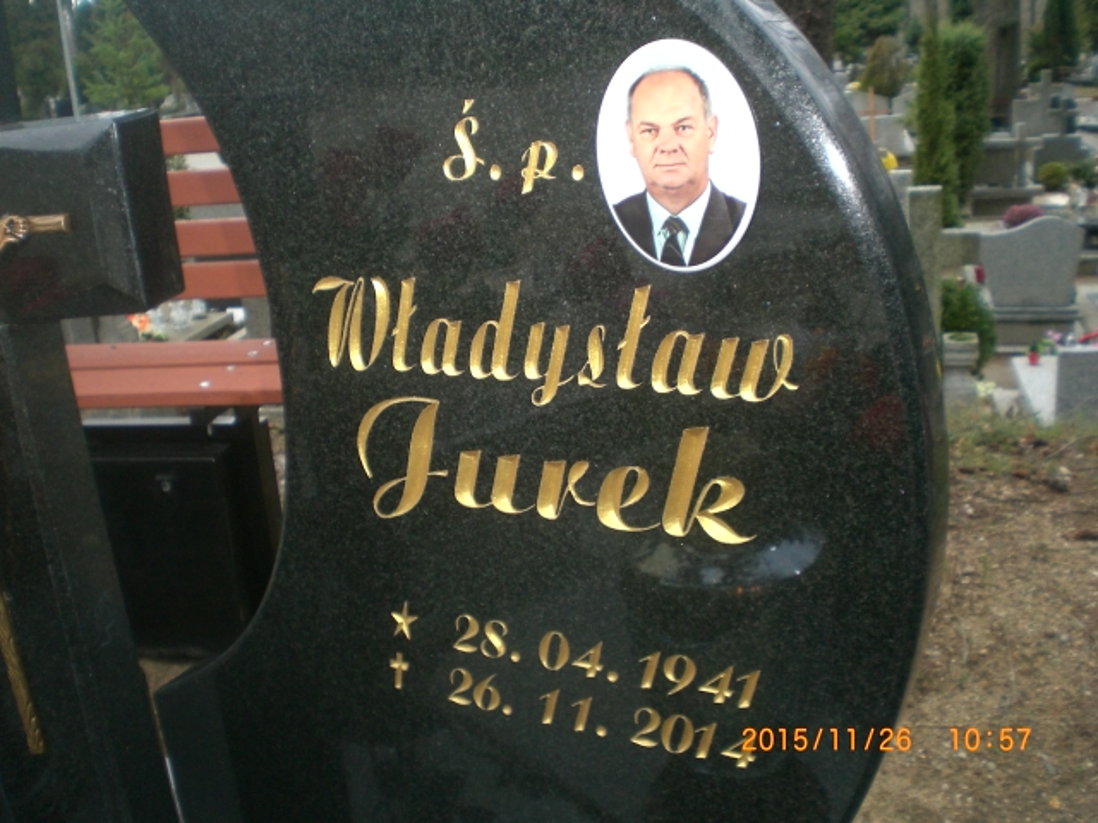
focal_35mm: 38
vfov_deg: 37.7
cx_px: 549
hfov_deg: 49.0
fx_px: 1205
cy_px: 412
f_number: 3.1
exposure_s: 1/80
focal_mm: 6.3
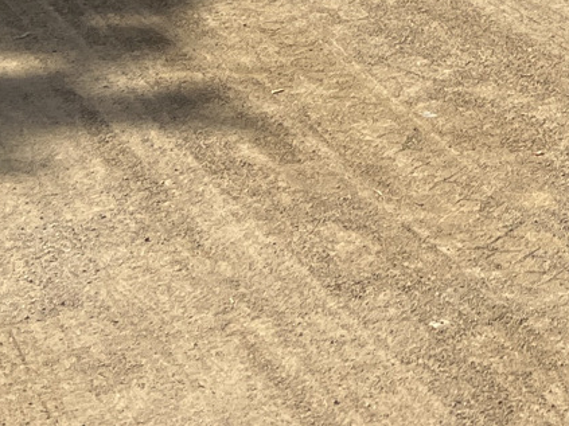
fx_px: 2021
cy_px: -547
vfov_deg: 10.6
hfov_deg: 15.2
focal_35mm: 123
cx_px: 767
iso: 50
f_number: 1.6
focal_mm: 5.1
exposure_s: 1/4651
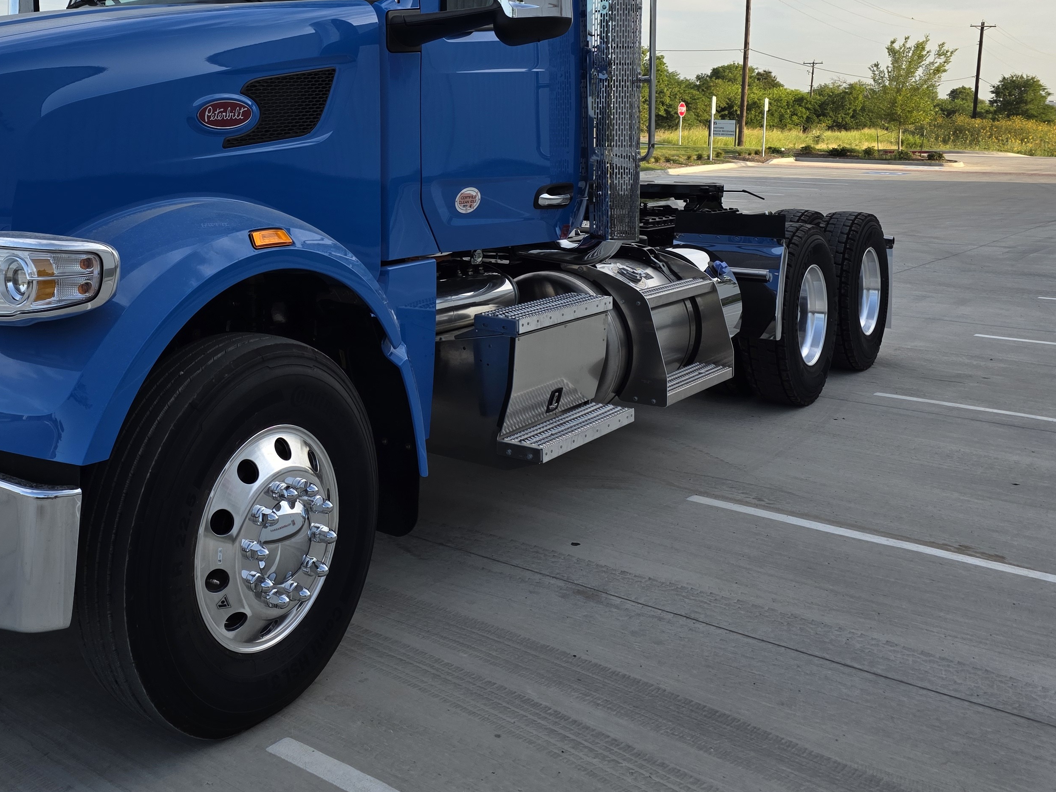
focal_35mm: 37
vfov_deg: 37.4
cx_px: 281
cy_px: 163
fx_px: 1129
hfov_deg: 48.5
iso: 80
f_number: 1.7
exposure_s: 1/2544
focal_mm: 6.3
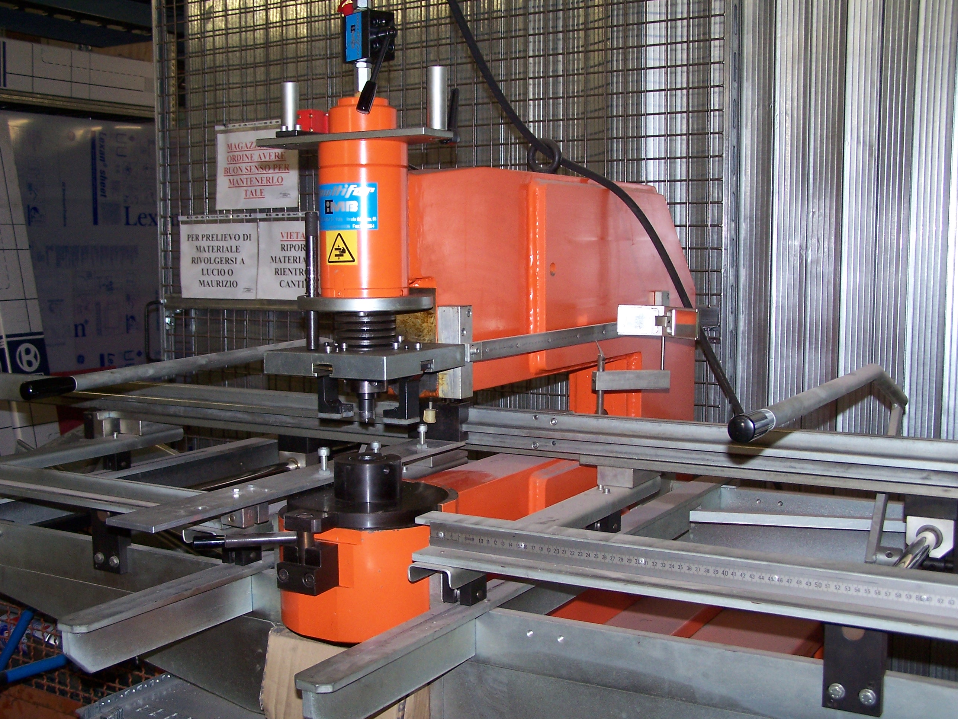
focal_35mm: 43
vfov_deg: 33.6
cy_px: 360
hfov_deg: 43.9
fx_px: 1190
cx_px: 479
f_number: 2.9
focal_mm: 7.1
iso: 140
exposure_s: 1/60
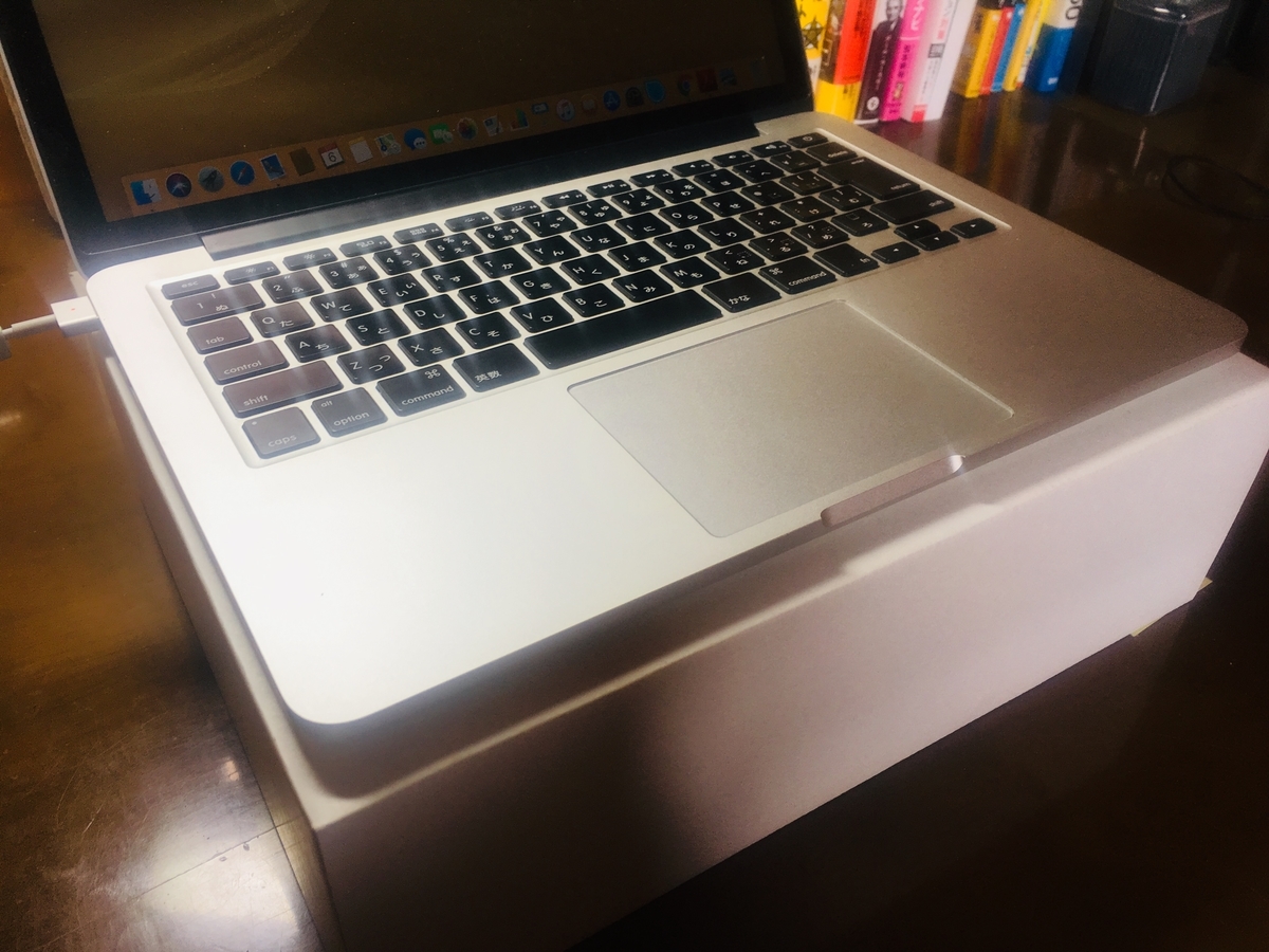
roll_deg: -2.8
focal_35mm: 29
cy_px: 476
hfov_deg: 61.7
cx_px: 634
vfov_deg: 48.2
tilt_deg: -39.4
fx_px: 1063
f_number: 2.2
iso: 32
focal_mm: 4.15
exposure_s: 1/60
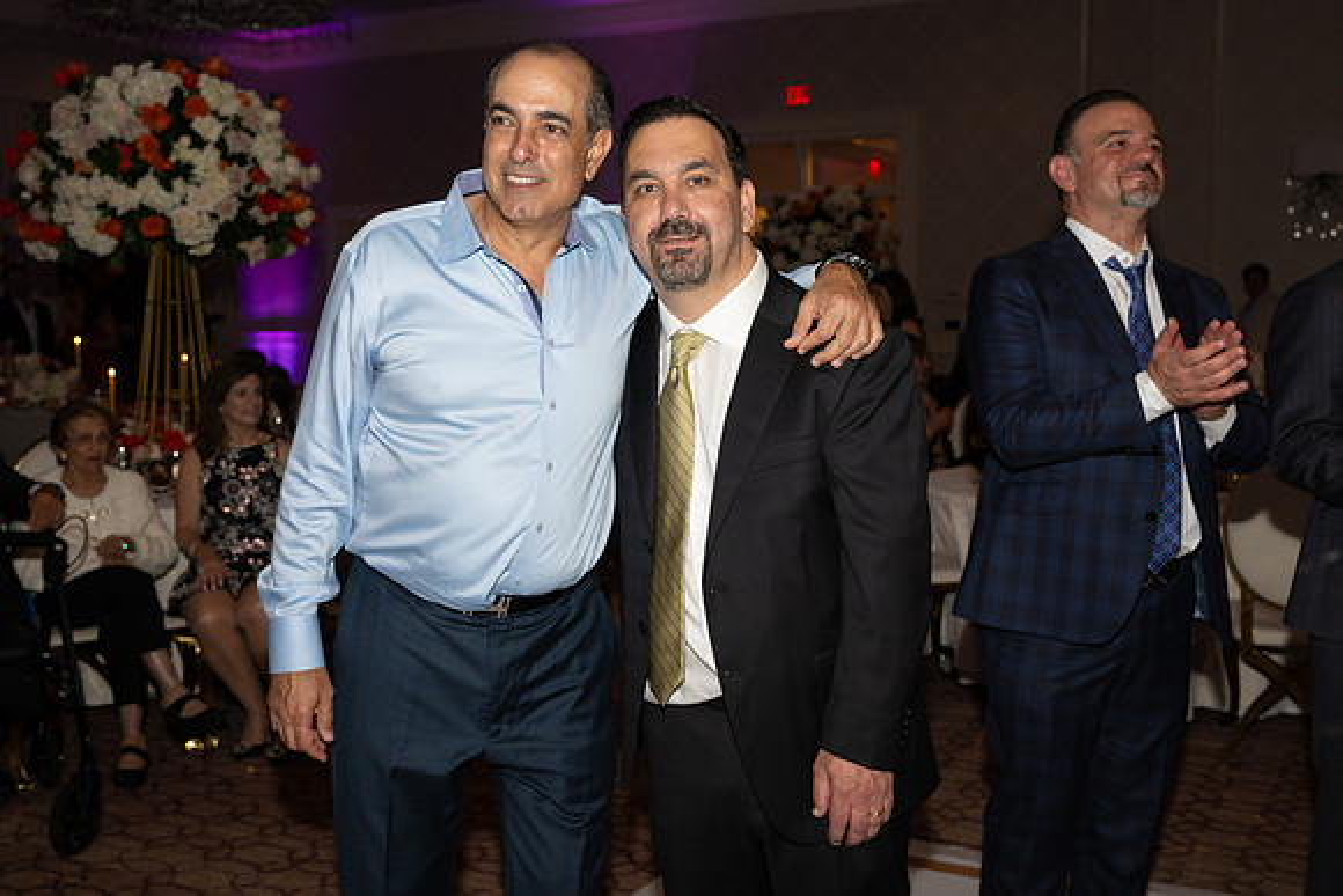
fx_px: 1455
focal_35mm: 39
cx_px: 672
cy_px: 448
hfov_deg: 49.5
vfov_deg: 34.2
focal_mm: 39
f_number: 5.6
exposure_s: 1/100
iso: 800
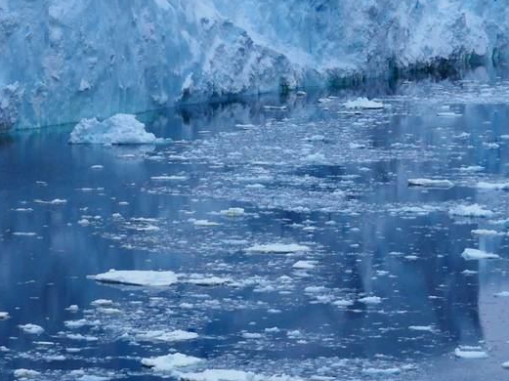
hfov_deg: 9.5
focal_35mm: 209
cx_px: 229
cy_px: 94
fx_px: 3071
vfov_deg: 7.1
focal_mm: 34
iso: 400
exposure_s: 1/125
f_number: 6.3
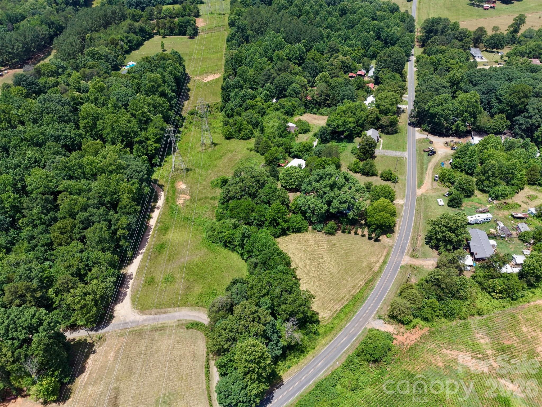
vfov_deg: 56.8
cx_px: 271
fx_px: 376
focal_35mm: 24
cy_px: 204
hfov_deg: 71.6
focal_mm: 8.67
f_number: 1.8
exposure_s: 1/2500
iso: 120
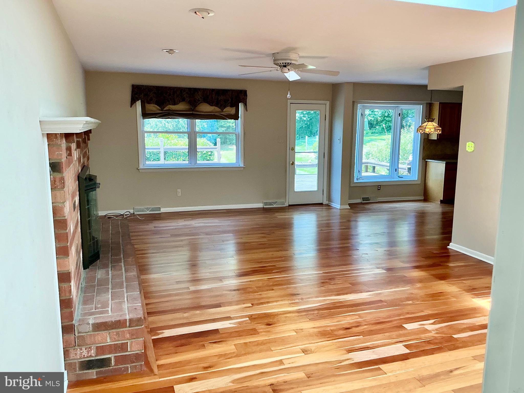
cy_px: 196
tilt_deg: -7.9
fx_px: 424
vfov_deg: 49.7
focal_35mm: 28
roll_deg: -0.5
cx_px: 262
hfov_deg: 63.4
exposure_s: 1/110
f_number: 1.8
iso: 64
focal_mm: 3
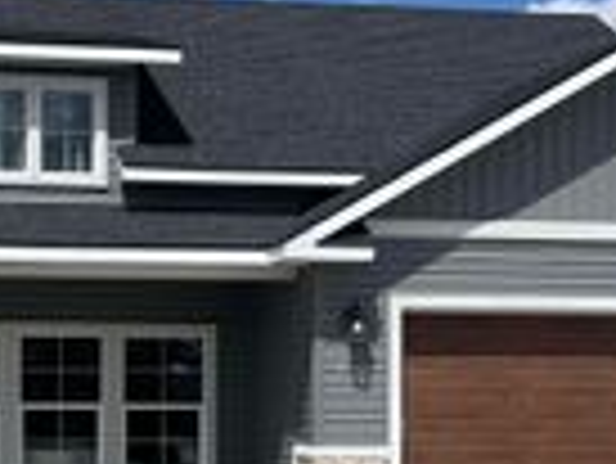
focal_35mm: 95
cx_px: 153
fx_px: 1692
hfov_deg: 20.5
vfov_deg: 15.5
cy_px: 363
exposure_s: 1/7299
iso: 32
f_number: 1.6
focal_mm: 4.2
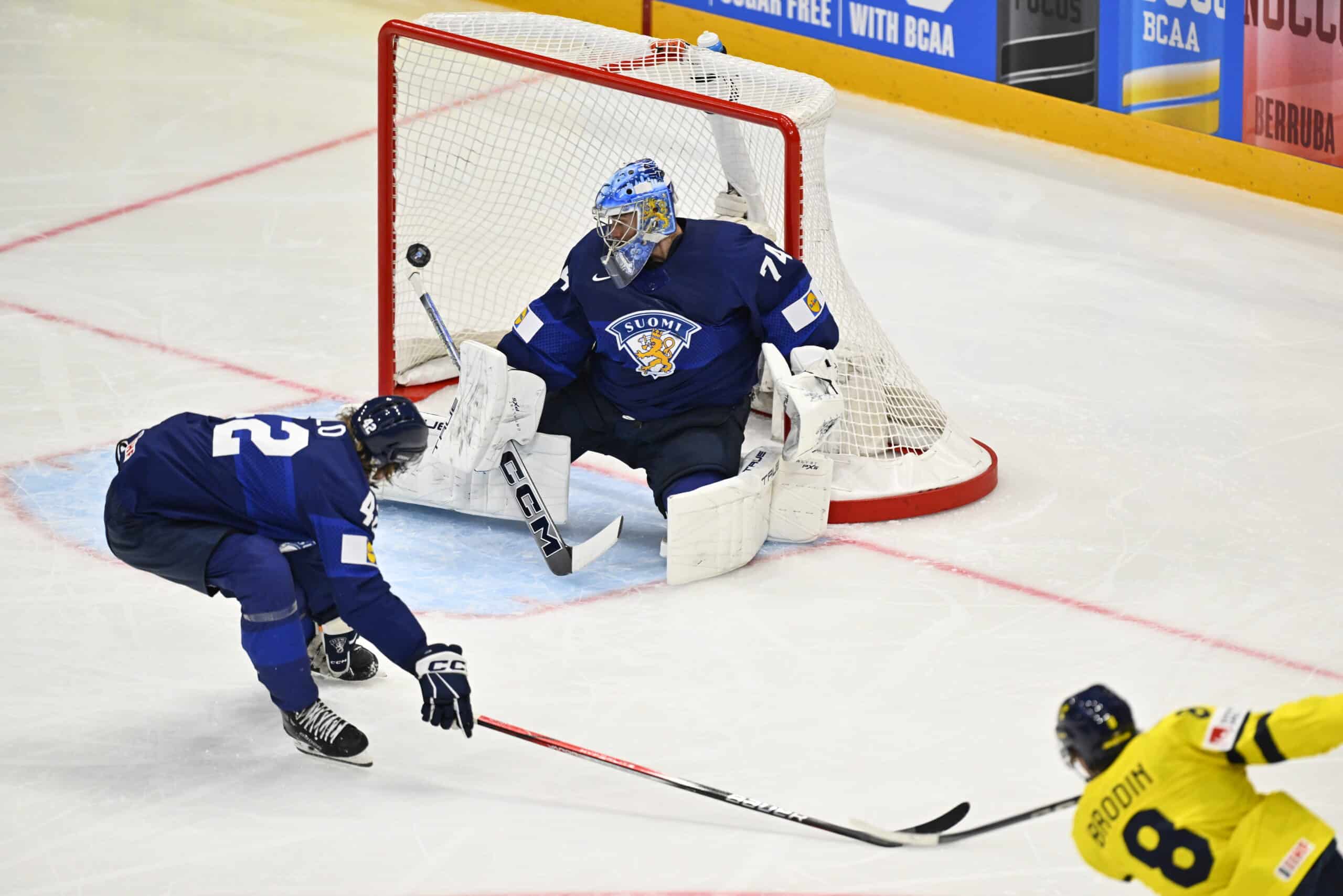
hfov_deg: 5.2
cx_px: 672
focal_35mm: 400
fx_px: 14922
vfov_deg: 3.4
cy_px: 448
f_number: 2.8
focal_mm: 400
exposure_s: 1/2000
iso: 2000
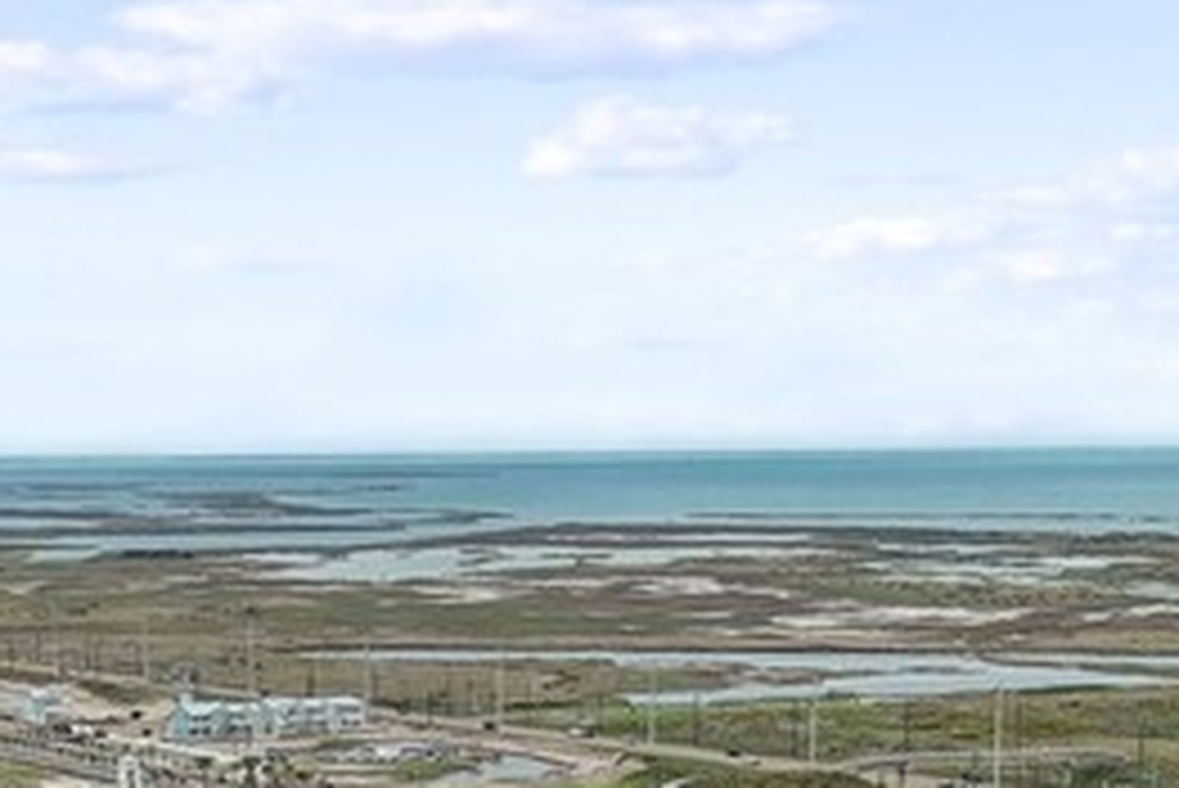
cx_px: 328
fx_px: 3932
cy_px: 1425
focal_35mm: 120
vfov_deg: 10.7
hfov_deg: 17.0
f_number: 2.8
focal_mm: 10.57
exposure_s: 1/800
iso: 100
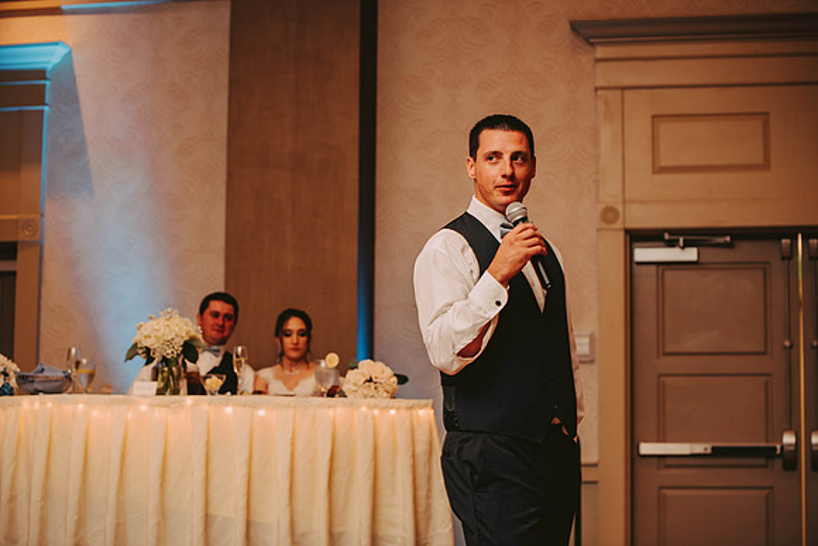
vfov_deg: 19.5
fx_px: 1591
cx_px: 409
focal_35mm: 70
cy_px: 273
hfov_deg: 28.8
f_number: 2.8
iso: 800
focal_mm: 70
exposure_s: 1/60
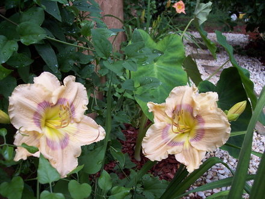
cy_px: 100
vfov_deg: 36.8
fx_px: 299
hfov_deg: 47.9
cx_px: 132
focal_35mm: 39
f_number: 3.4
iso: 100
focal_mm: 8
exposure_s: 1/30
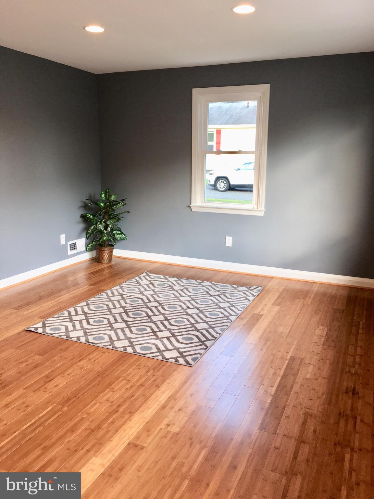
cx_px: 187
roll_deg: -1.0
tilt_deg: -11.3
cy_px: 250
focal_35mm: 29
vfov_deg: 61.7
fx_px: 418
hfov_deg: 48.2
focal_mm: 4.15
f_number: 2.2
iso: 25
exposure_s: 1/40
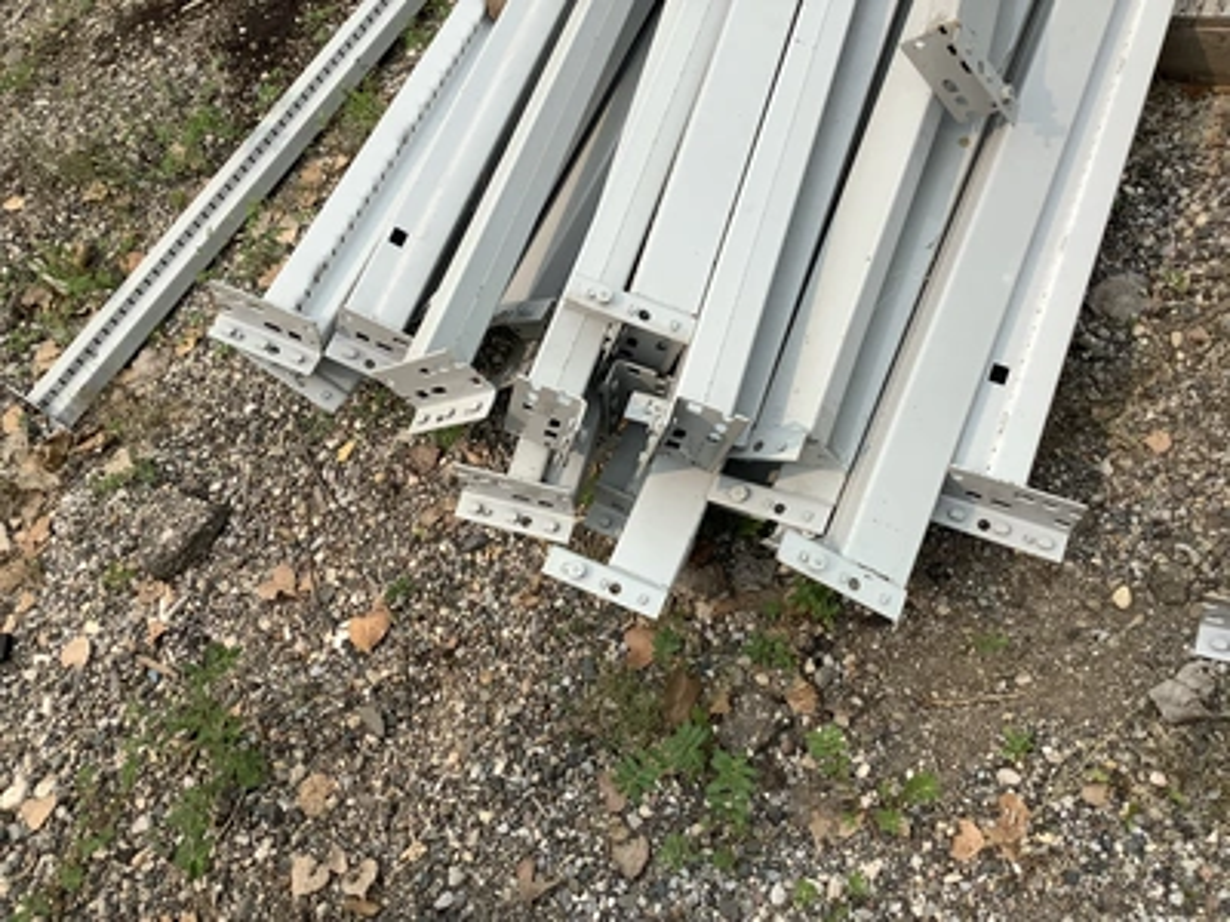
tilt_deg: -51.4
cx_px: 615
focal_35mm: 31
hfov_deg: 58.4
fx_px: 1102
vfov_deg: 45.4
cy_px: 461
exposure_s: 1/1217
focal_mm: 3.3
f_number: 2.4
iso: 25
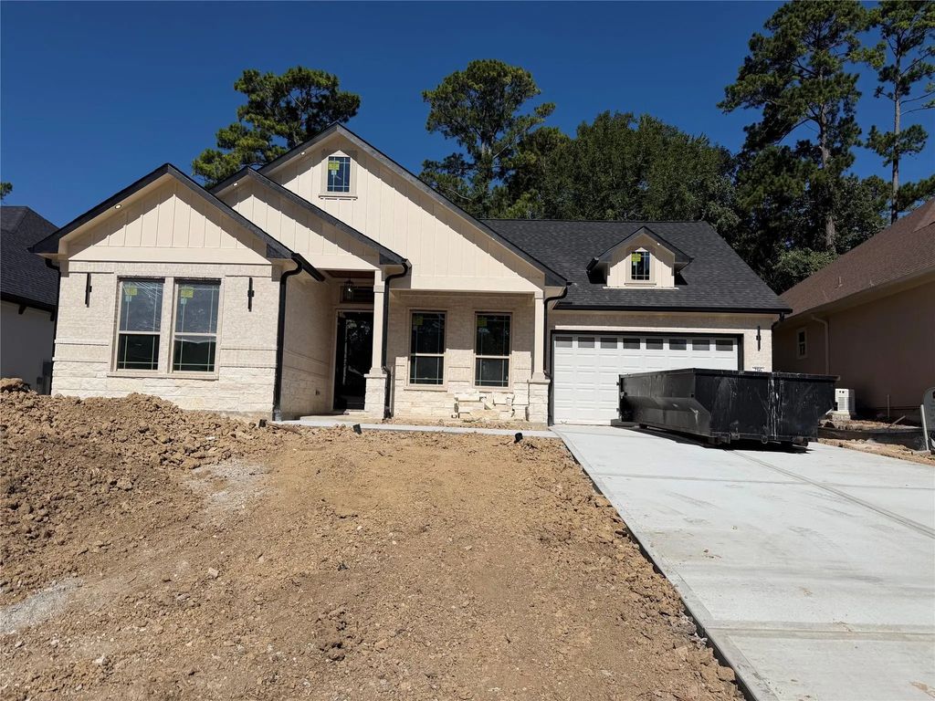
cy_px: 350
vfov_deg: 56.8
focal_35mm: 24
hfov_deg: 71.6
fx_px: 648
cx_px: 468
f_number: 1.78
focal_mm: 6.76
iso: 80
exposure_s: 1/14286
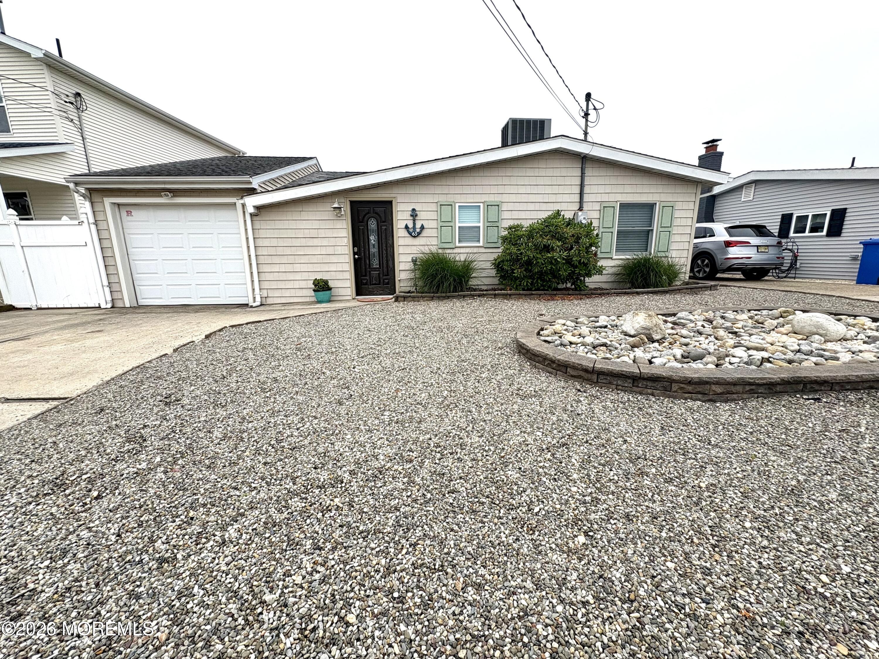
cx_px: 440
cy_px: 330
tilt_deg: -12.0
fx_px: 356
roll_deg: +1.7
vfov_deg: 85.7
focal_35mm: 14
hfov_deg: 102.1
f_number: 2.2
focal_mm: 2.22
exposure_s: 1/1346
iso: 50
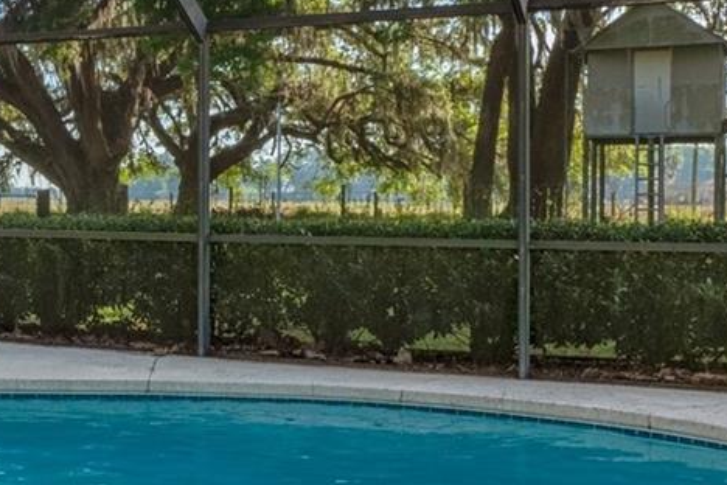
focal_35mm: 67
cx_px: -22
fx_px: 1347
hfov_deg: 28.1
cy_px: 196
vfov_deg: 20.4
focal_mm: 13
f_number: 8
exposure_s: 1/500
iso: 320
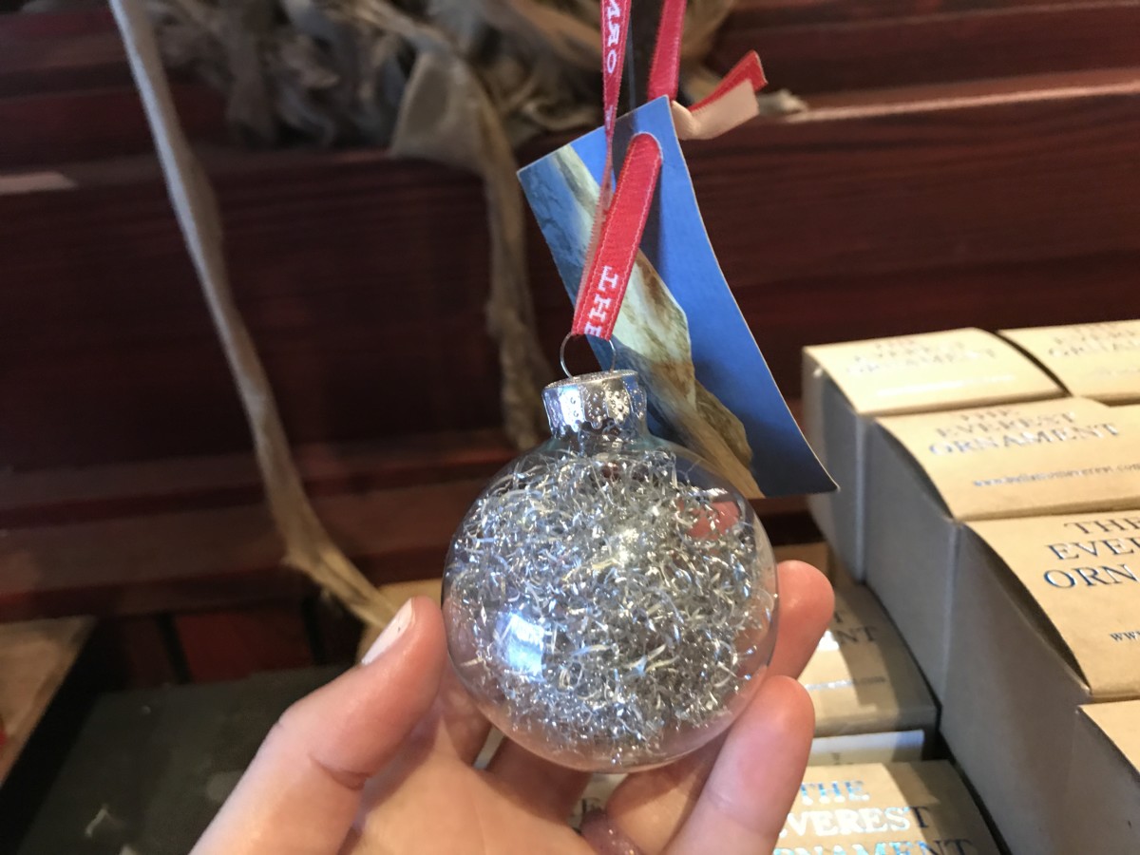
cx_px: 570
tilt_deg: -24.2
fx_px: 922
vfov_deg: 49.7
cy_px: 428
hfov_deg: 63.4
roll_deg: +4.2
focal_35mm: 28
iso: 80
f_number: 1.8
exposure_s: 1/6
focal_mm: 3.99
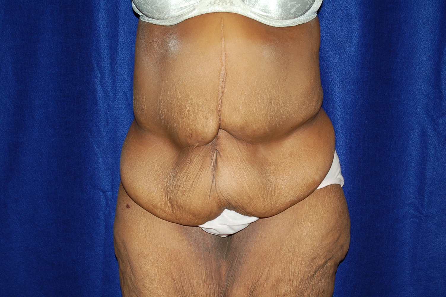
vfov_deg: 16.5
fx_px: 1021
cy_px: 148
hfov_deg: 24.6
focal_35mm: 82
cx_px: 223
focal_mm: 55
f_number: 5.6
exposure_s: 1/60
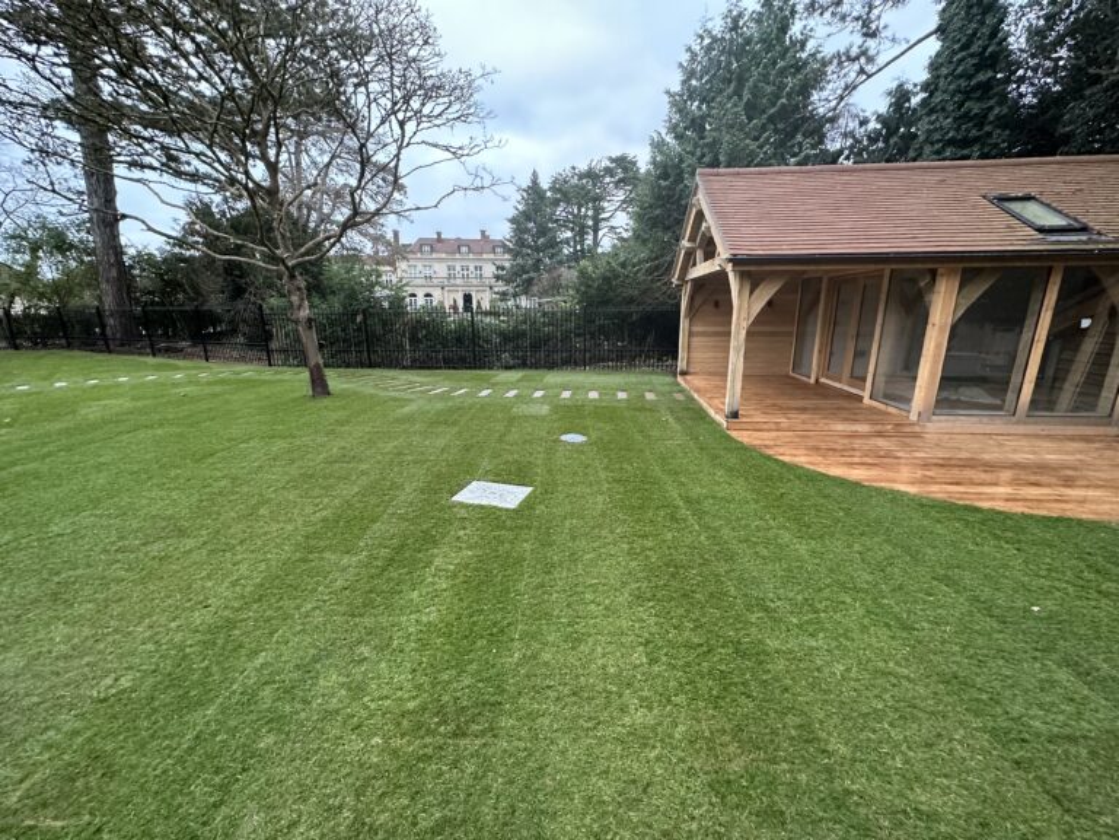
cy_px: 420
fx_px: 453
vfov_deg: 85.7
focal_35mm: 14
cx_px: 560
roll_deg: -0.3
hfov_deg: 102.1
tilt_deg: -13.9
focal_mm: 2.22
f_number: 2.2
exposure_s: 1/60
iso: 400
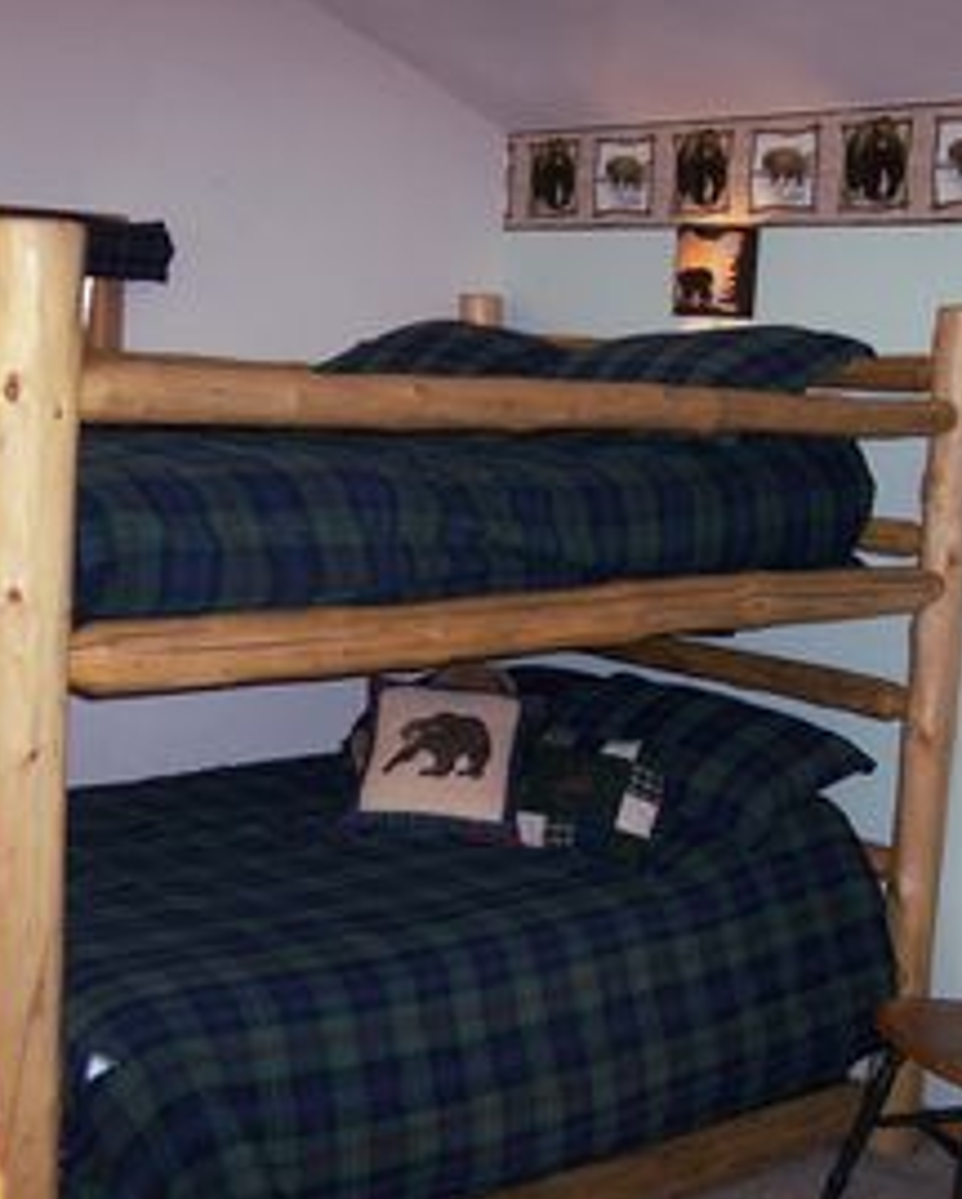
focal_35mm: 52
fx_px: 1846
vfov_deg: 35.9
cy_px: 606
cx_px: 414
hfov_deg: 29.2
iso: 100
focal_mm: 8
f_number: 2.8
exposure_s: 1/60
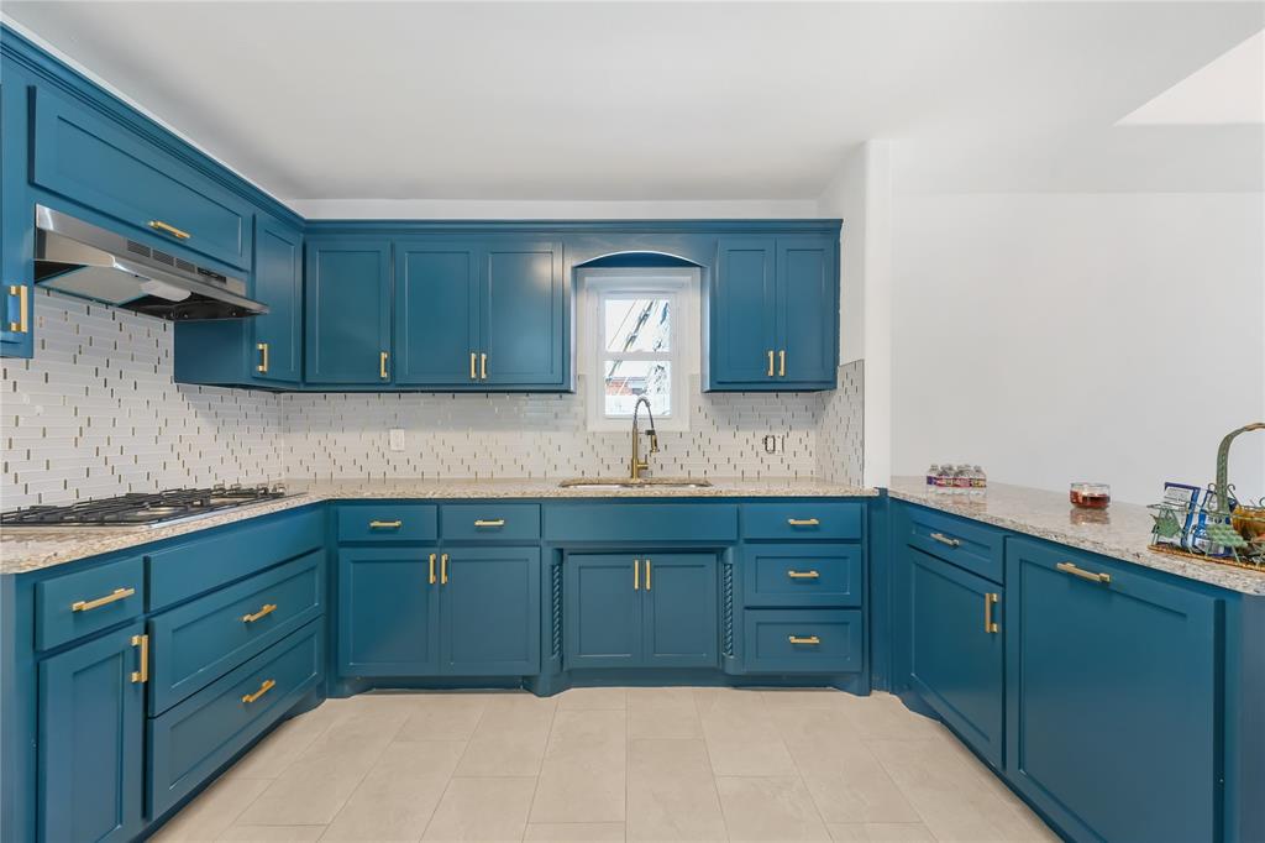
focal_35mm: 14
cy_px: 422
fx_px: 492
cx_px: 632
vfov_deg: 81.2
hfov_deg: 104.3
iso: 500
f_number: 9
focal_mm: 14
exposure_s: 1/5
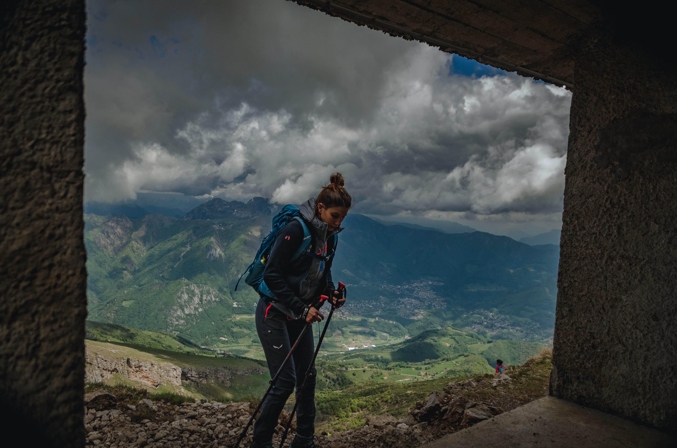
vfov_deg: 50.2
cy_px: 224
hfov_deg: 70.5
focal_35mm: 26
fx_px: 479
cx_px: 338
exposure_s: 1/4000
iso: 320
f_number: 3.2
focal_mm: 17
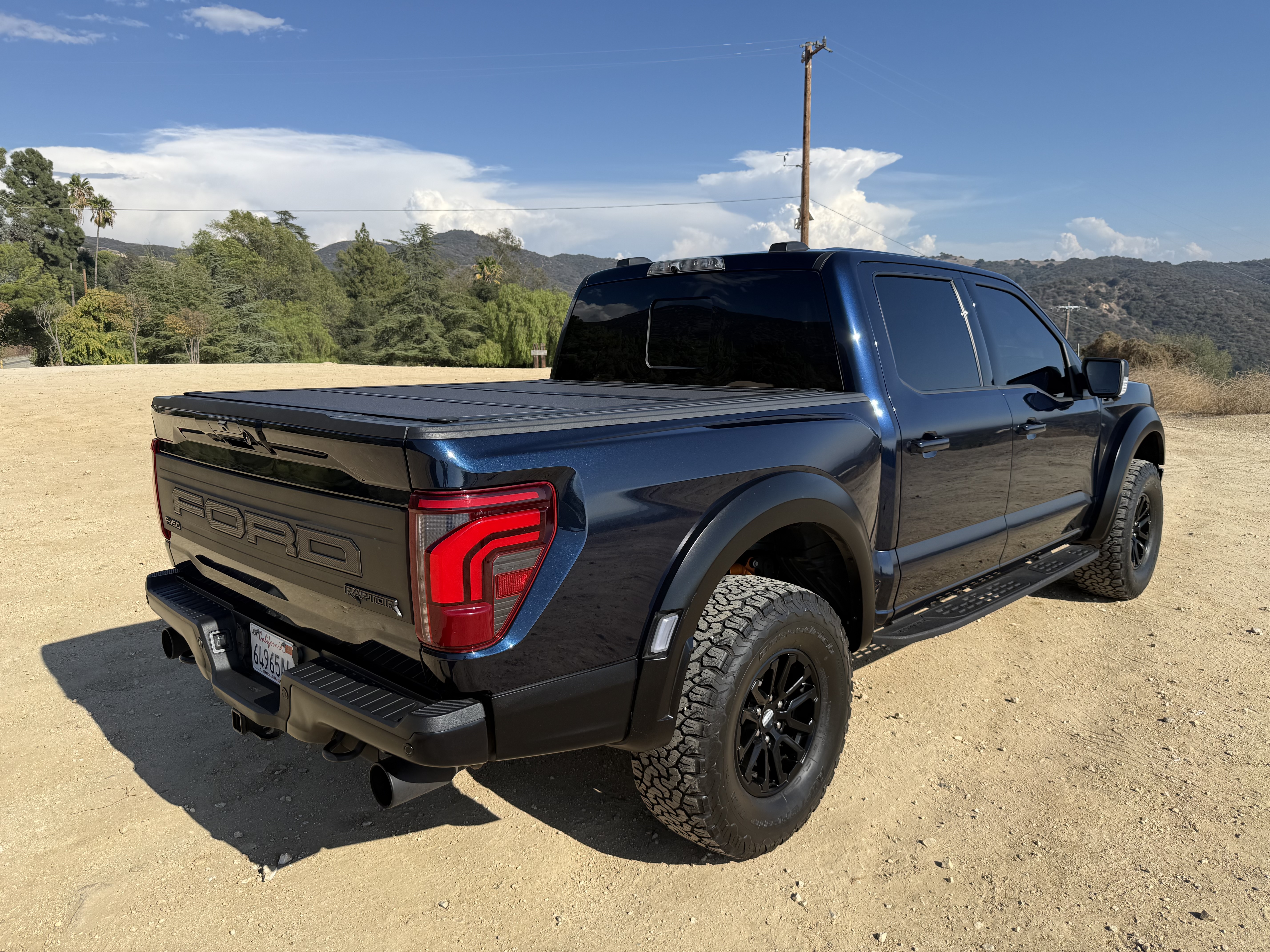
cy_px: 476
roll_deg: +0.2
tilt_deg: -9.8
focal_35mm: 24
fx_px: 881
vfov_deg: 56.8
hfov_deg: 71.6
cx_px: 635
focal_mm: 6.76
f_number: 1.78
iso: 80
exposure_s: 1/4167
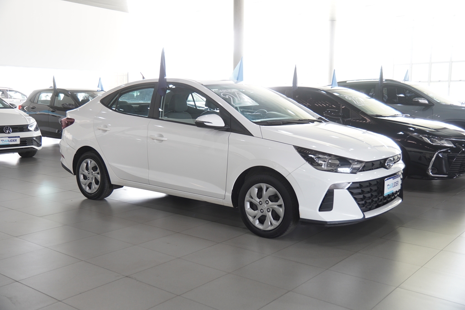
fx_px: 484
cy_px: 155
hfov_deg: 51.3
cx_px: 232
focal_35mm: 38
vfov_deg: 35.5
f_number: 2.8
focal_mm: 25
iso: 200
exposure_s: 1/40
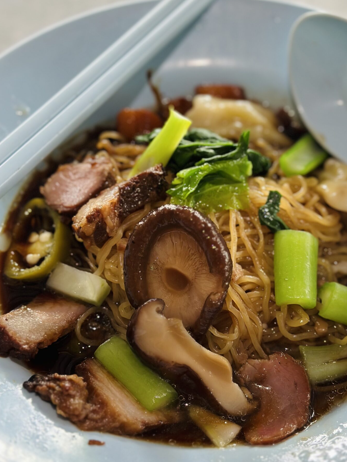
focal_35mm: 69
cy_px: 193
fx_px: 922
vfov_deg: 28.1
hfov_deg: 21.2
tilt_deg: -52.2
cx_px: 243
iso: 125
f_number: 1.78
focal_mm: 6.86
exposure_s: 1/108
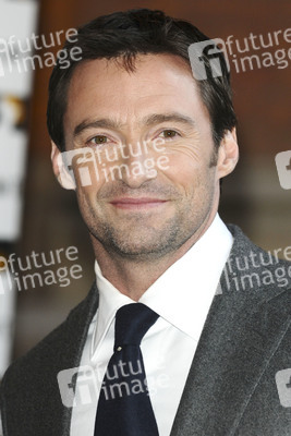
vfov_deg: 7.4
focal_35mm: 278
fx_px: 3362
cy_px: 218
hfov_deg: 5.0
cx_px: 146
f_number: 4
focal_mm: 185
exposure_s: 1/160
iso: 640
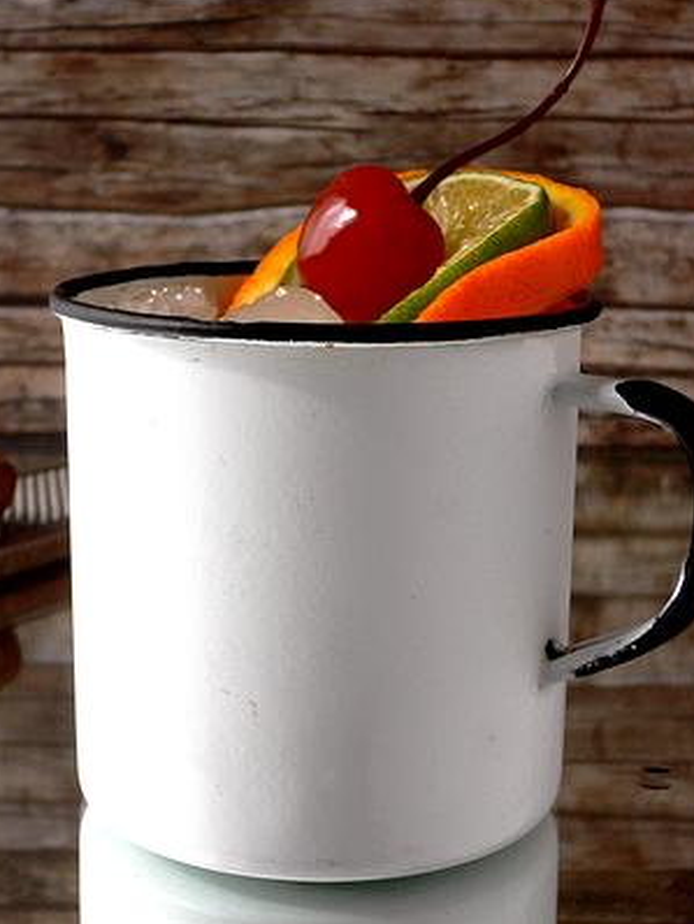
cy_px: 529
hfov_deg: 22.9
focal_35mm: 64
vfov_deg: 30.2
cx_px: 305
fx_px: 1709
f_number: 3.4
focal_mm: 8.5
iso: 100
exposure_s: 1/60
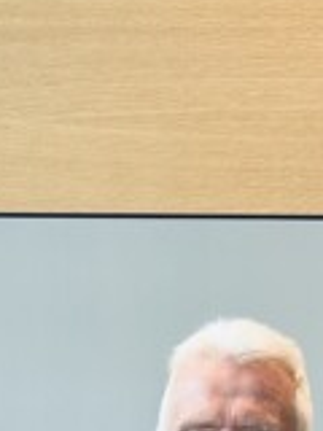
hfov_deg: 11.4
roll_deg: -1.0
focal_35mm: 130
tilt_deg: -7.0
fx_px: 1617
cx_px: 59
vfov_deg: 12.9
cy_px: 908
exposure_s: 1/81
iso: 64
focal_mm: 5.7
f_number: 1.5
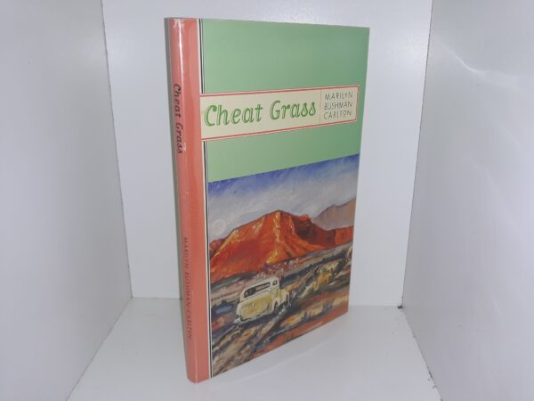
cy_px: 200
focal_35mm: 28
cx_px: 267
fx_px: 432
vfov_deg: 49.7
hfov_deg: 63.4
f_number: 1.7
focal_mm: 3.7
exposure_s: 1/175
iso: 40
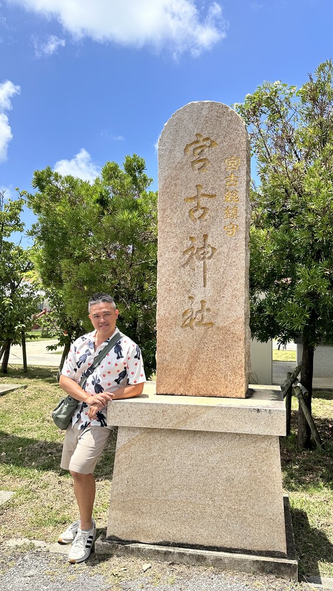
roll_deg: -0.1
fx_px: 424
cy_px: 305
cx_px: 191
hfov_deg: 42.8
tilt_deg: +1.7
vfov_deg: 69.8
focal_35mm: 27
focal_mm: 6.86
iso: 80
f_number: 1.78
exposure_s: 1/2525
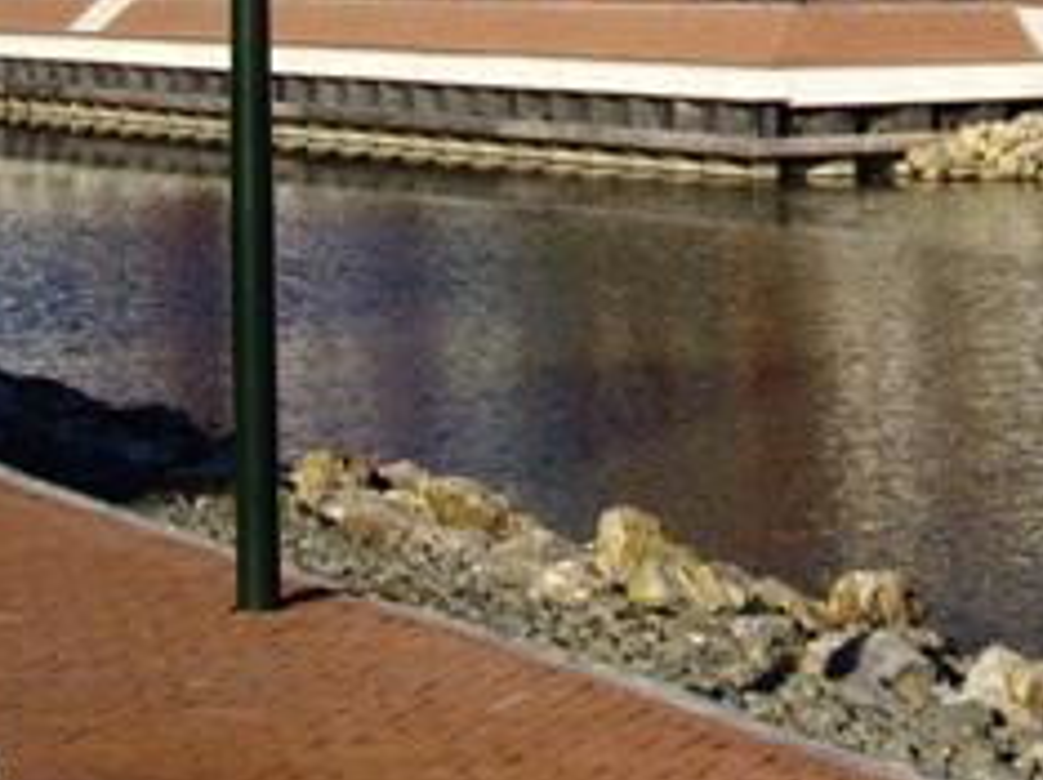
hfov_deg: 18.5
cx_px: 1021
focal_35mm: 104
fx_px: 3130
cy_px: -254
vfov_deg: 13.6
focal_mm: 7.9
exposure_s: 1/125
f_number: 8
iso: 64
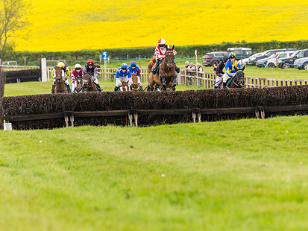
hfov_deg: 4.9
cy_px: 91
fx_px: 3605
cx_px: 175
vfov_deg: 3.7
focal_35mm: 405
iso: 400
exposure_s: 1/1250
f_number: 4
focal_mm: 200
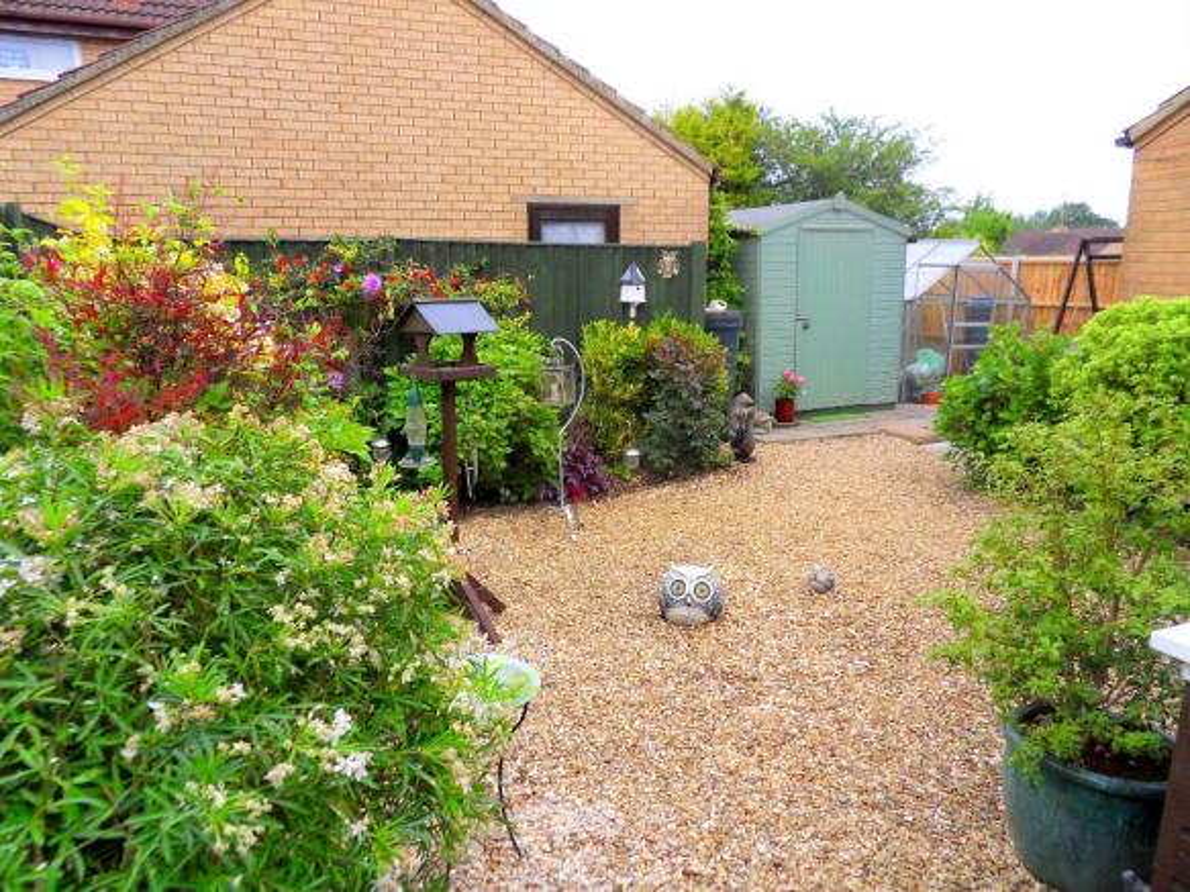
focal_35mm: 24
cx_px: 595
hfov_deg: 71.6
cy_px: 446
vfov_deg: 56.8
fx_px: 825
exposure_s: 1/180
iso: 80
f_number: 3.3
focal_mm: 4.2
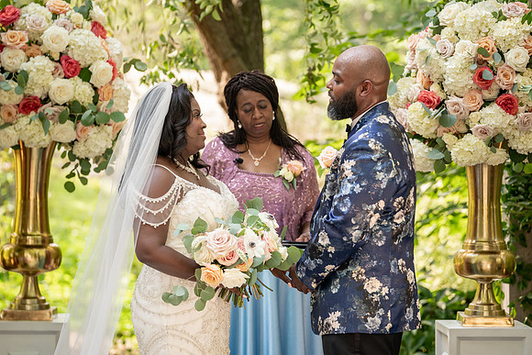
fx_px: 2190
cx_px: 260
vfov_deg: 9.3
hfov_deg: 13.8
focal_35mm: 148
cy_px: 173
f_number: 4
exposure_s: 1/200
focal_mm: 143
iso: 400
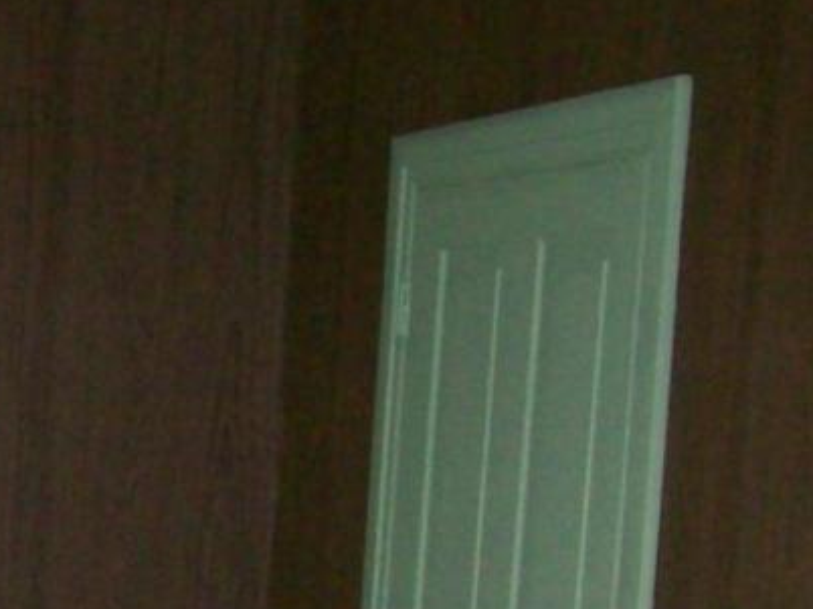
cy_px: 1042
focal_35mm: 129
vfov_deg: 10.8
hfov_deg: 14.3
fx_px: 3028
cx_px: -413
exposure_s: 1/64
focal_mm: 6
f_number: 2.7
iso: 200
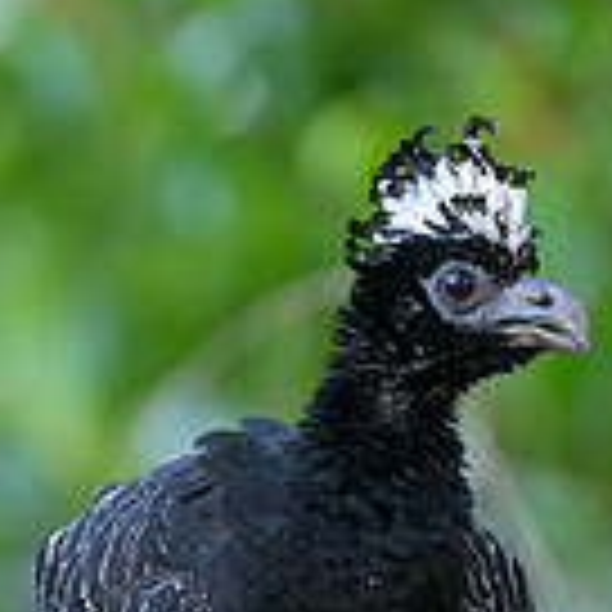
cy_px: 775
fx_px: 36804
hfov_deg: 1.0
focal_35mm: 1840
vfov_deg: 1.0
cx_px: -17
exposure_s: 1/500
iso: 280
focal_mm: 400
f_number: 2.8
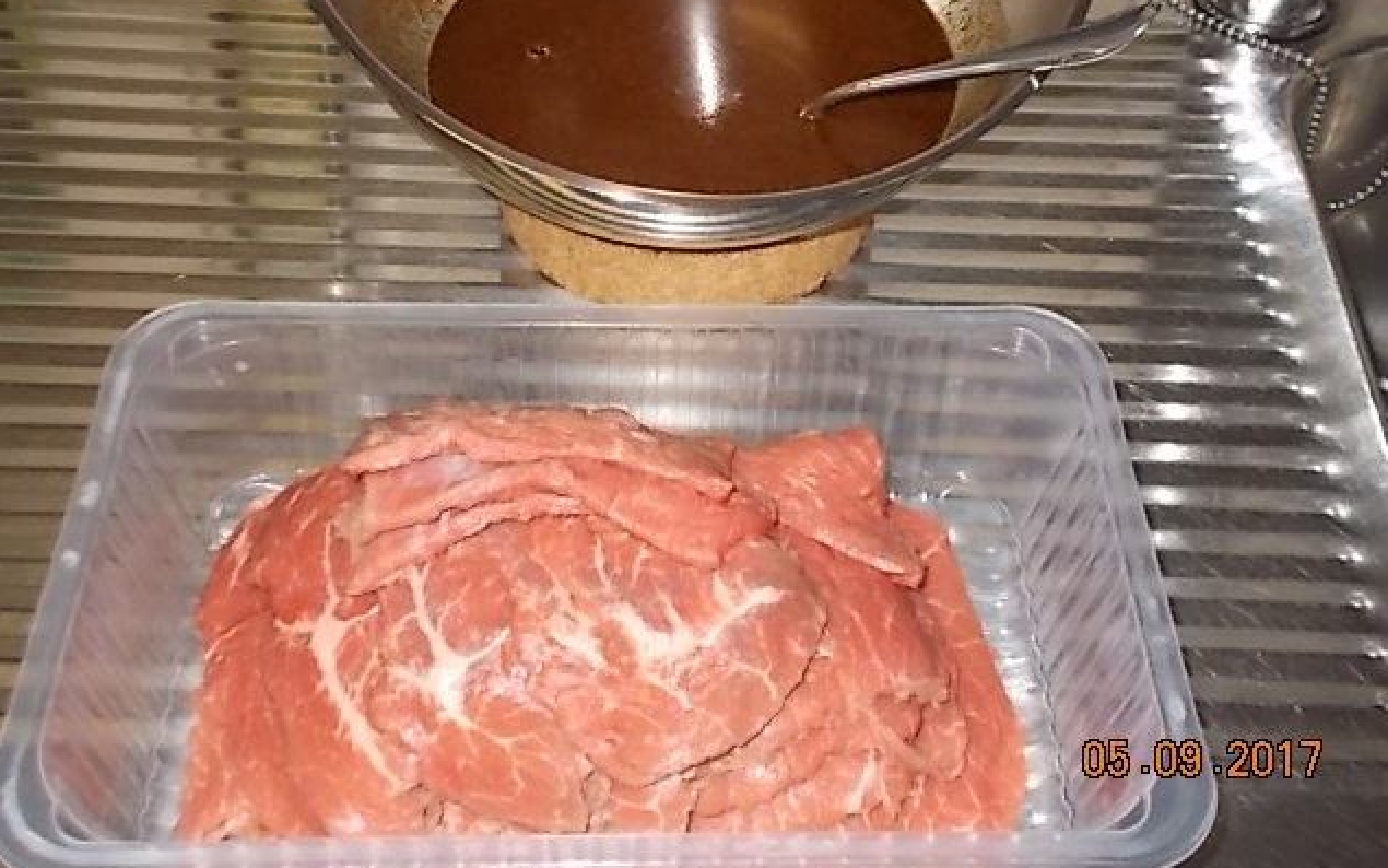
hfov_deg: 42.6
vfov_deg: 27.4
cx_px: 693
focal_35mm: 47
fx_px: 1778
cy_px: 359
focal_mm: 7.9
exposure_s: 1/30
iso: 200
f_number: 4.2
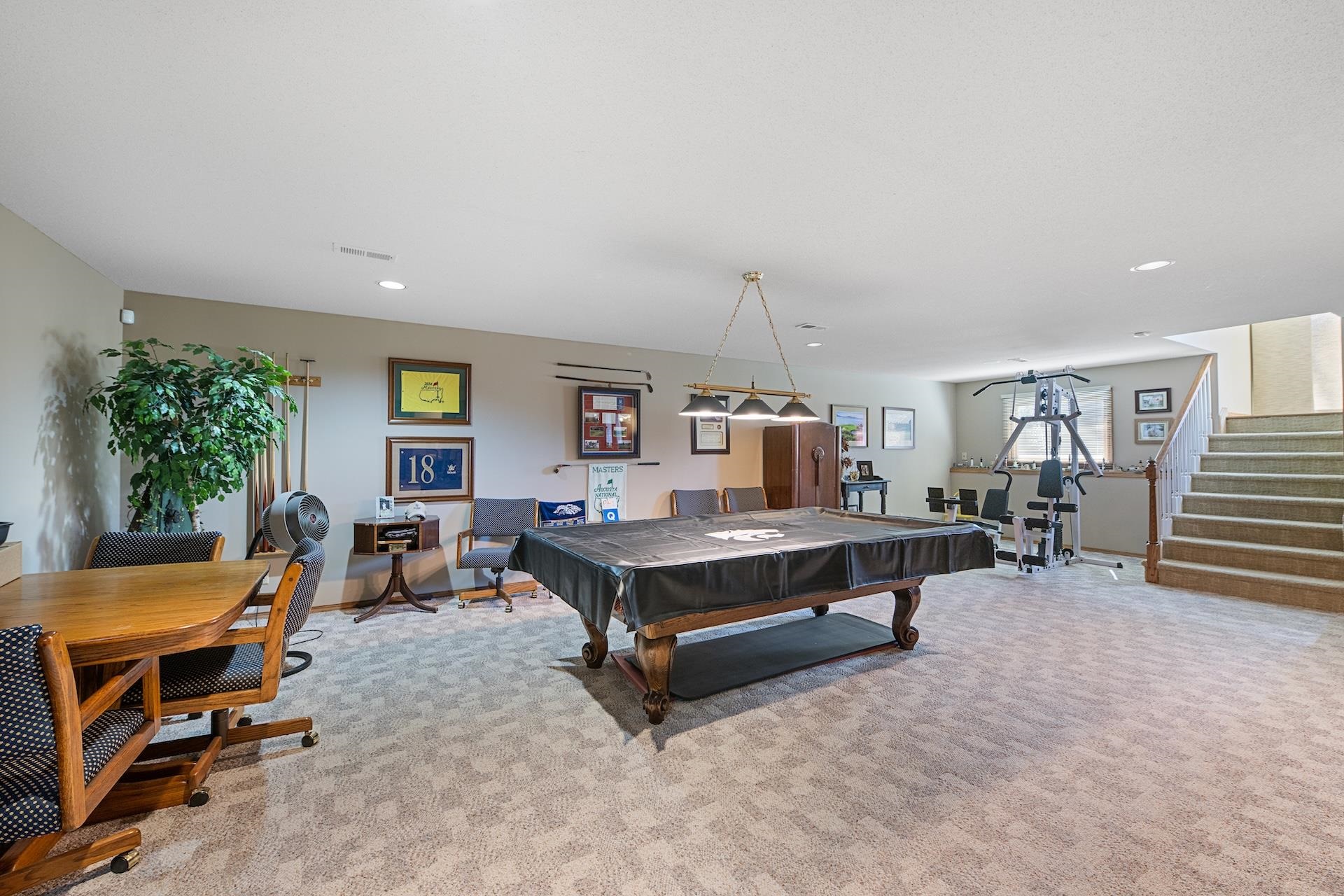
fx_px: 523
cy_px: 448
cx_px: 672
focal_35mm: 14
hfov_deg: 104.3
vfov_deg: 81.2
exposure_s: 1.6
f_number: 7.1
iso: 400
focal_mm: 14
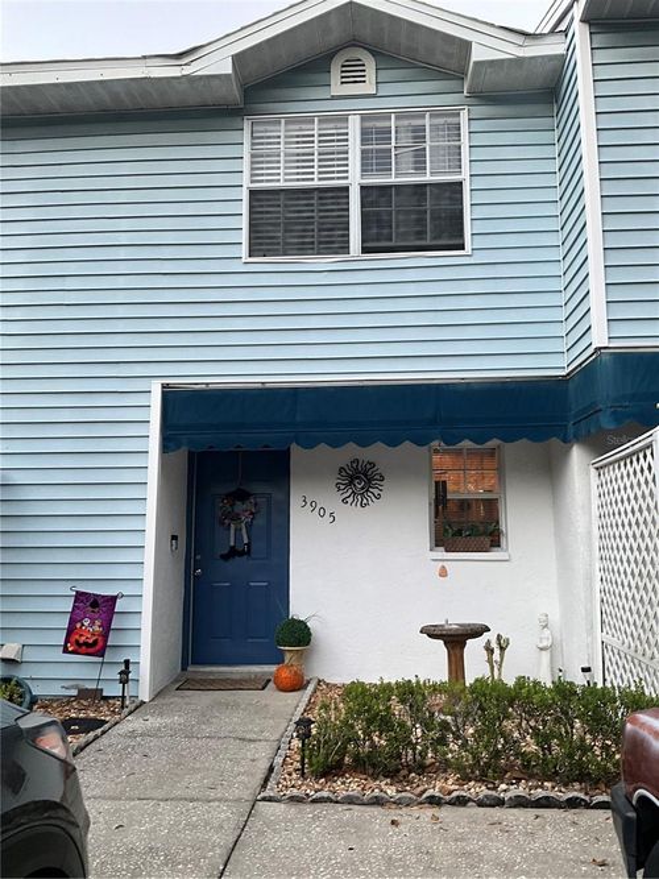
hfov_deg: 48.2
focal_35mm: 29
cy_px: 440
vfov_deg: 61.7
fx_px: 736
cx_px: 330
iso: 100
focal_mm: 3
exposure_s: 1/60
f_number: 1.8
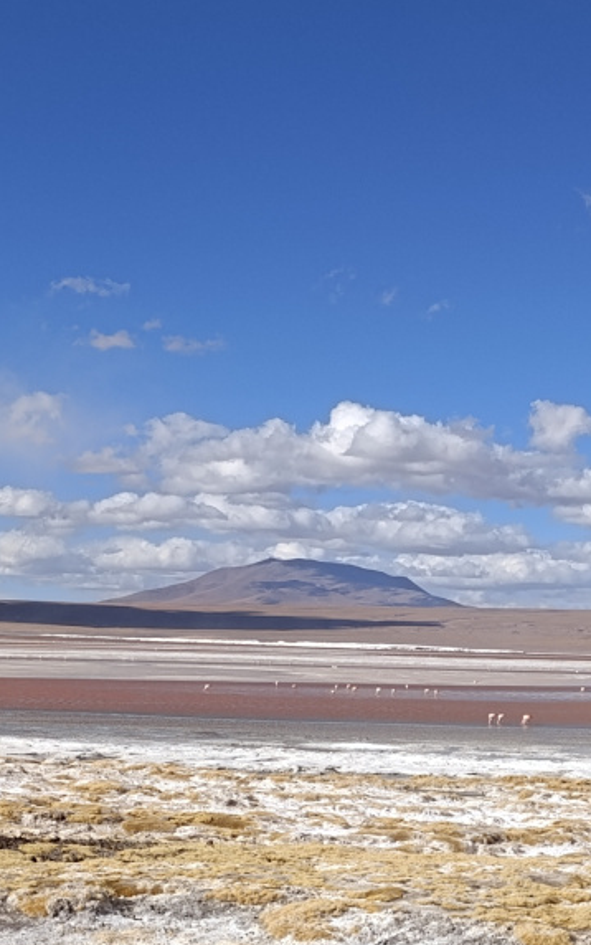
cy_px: 821
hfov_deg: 18.7
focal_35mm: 68
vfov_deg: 29.2
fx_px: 1751
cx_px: 588
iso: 50
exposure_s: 1/1189
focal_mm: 6.14
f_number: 1.6
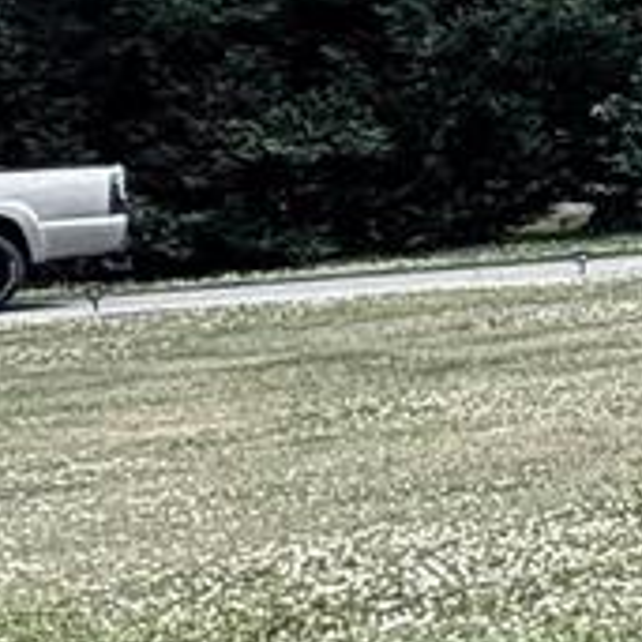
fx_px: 2182
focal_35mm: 104
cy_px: 75
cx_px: 2087
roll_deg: +1.1
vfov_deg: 16.5
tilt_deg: +1.3
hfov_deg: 10.2
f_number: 2.2
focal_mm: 2.22
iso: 64
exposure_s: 1/944
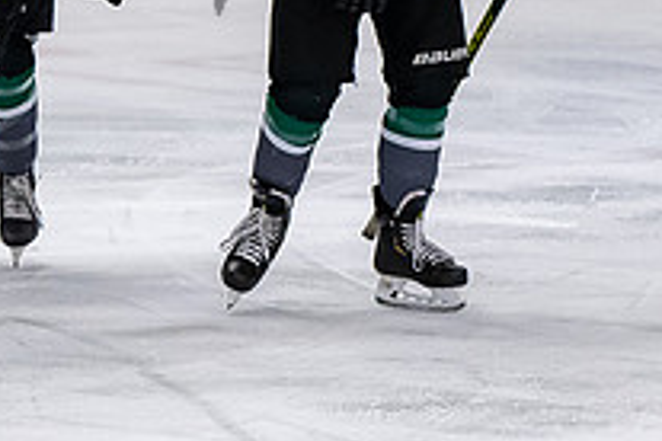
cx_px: -158
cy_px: -78
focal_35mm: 622
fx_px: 11437
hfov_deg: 3.3
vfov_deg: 2.2
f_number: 3.5
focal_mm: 122
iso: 2500
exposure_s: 1/800
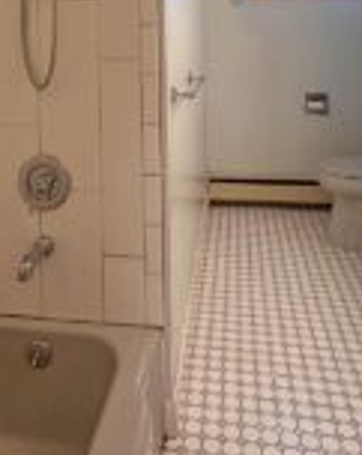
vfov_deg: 44.8
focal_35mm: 36
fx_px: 484
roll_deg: +0.7
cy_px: 30
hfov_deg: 40.9
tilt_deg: +1.2
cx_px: 153
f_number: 2.2
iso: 160
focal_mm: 2.2
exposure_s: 1/60
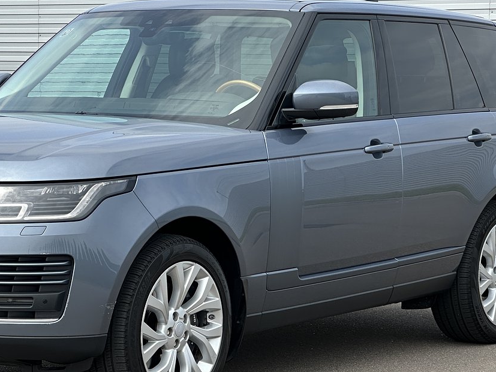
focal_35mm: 134
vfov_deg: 11.1
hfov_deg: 14.7
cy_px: 220
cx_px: 161
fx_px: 1921
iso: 32
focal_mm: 9
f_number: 2.8
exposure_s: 1/585
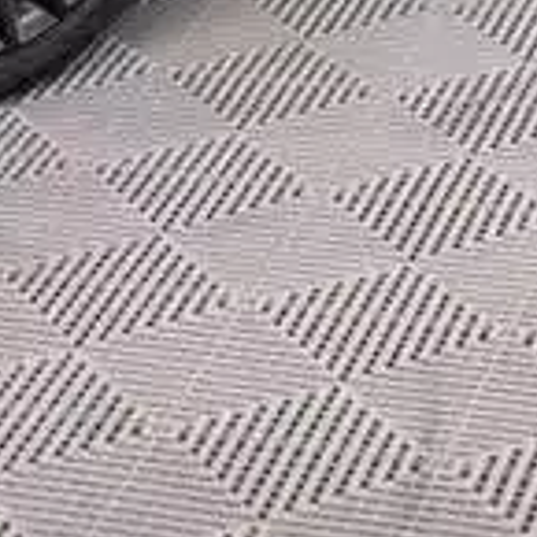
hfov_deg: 8.4
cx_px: 307
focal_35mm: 208
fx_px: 3651
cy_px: -574
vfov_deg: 8.0
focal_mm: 35
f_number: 2.5
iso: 1250
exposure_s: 1/125
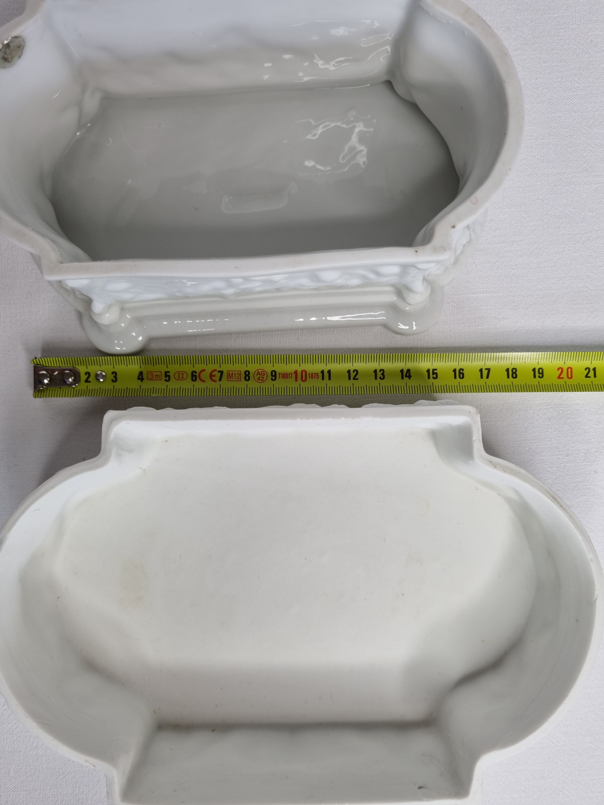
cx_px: 302
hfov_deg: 53.1
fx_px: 605
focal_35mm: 26
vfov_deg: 67.3
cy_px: 402
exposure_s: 1/172
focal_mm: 5.4
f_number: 1.8
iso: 50
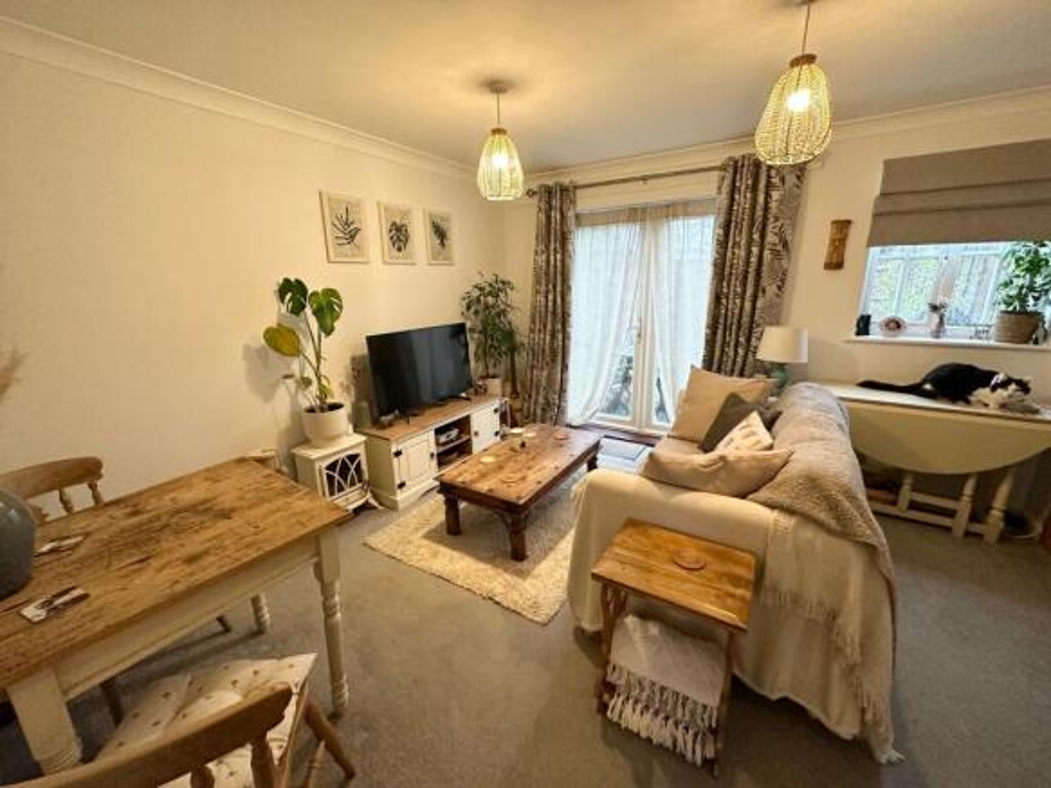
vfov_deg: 85.7
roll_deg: +1.4
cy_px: 394
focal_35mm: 14
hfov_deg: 102.1
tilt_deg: -15.4
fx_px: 425
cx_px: 526
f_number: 2.2
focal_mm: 2.22
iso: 320
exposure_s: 1/50
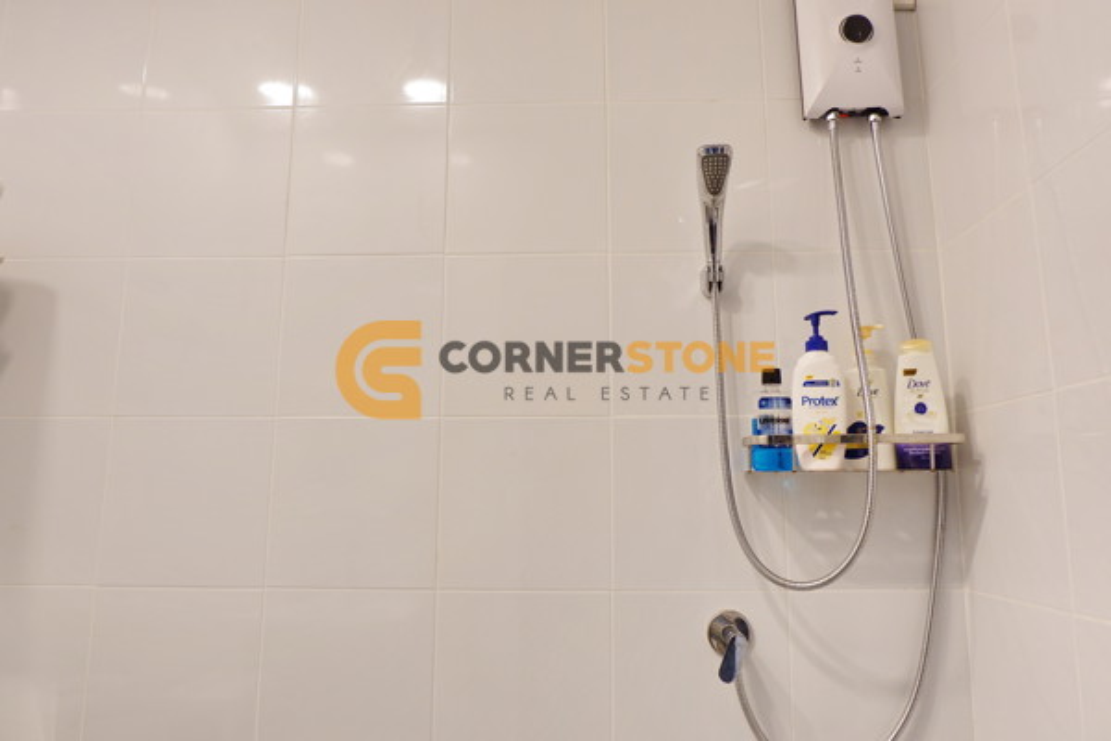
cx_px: 556
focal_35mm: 24
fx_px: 741
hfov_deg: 73.7
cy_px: 370
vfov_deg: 53.1
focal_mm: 16
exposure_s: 1/40
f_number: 3.5
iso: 200
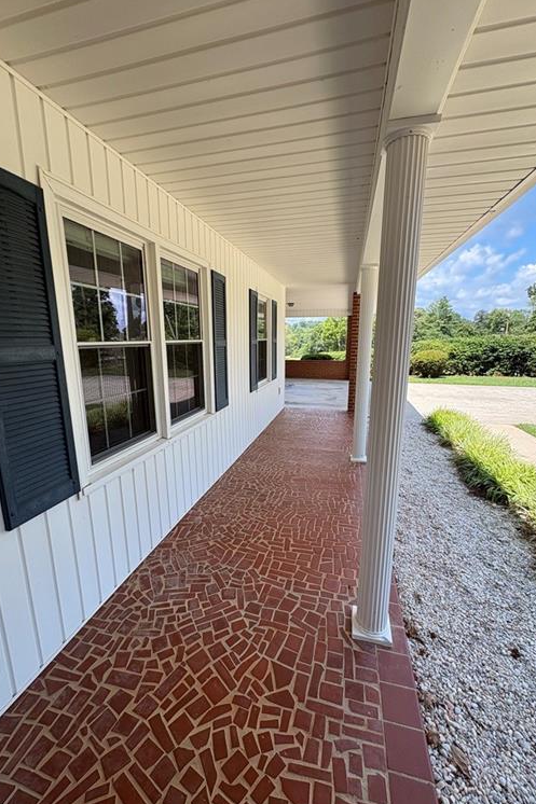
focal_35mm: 15
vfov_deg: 100.4
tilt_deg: -10.4
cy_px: 403
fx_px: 335
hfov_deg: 77.3
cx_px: 259
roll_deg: -0.3
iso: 40
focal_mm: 2.22
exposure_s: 1/394
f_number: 2.2
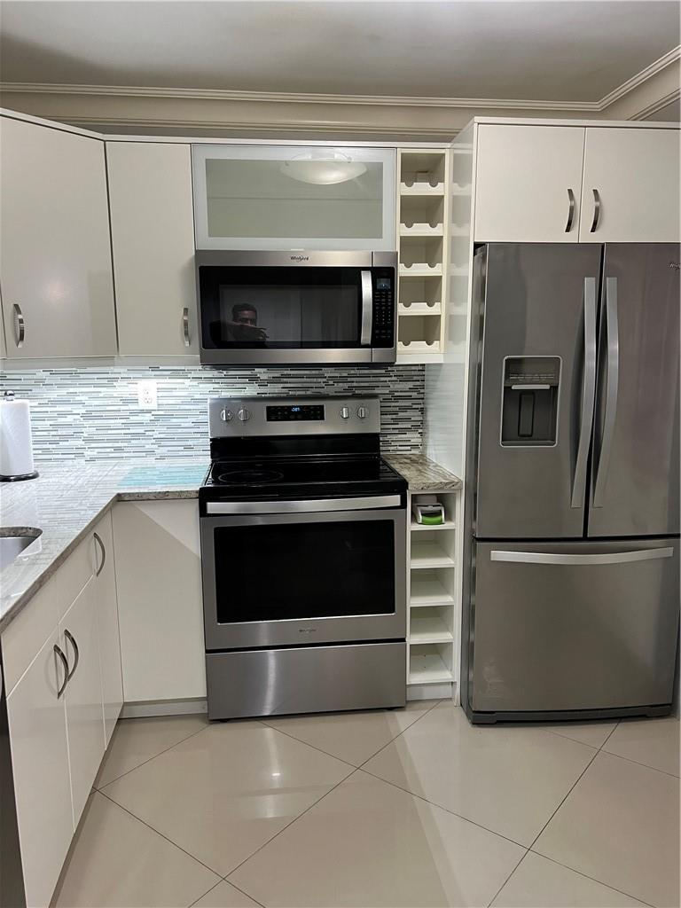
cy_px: 454
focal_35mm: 26
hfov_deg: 53.1
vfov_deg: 67.3
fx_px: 682
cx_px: 340
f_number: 1.5
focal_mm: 5.7
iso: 250
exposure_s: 1/60
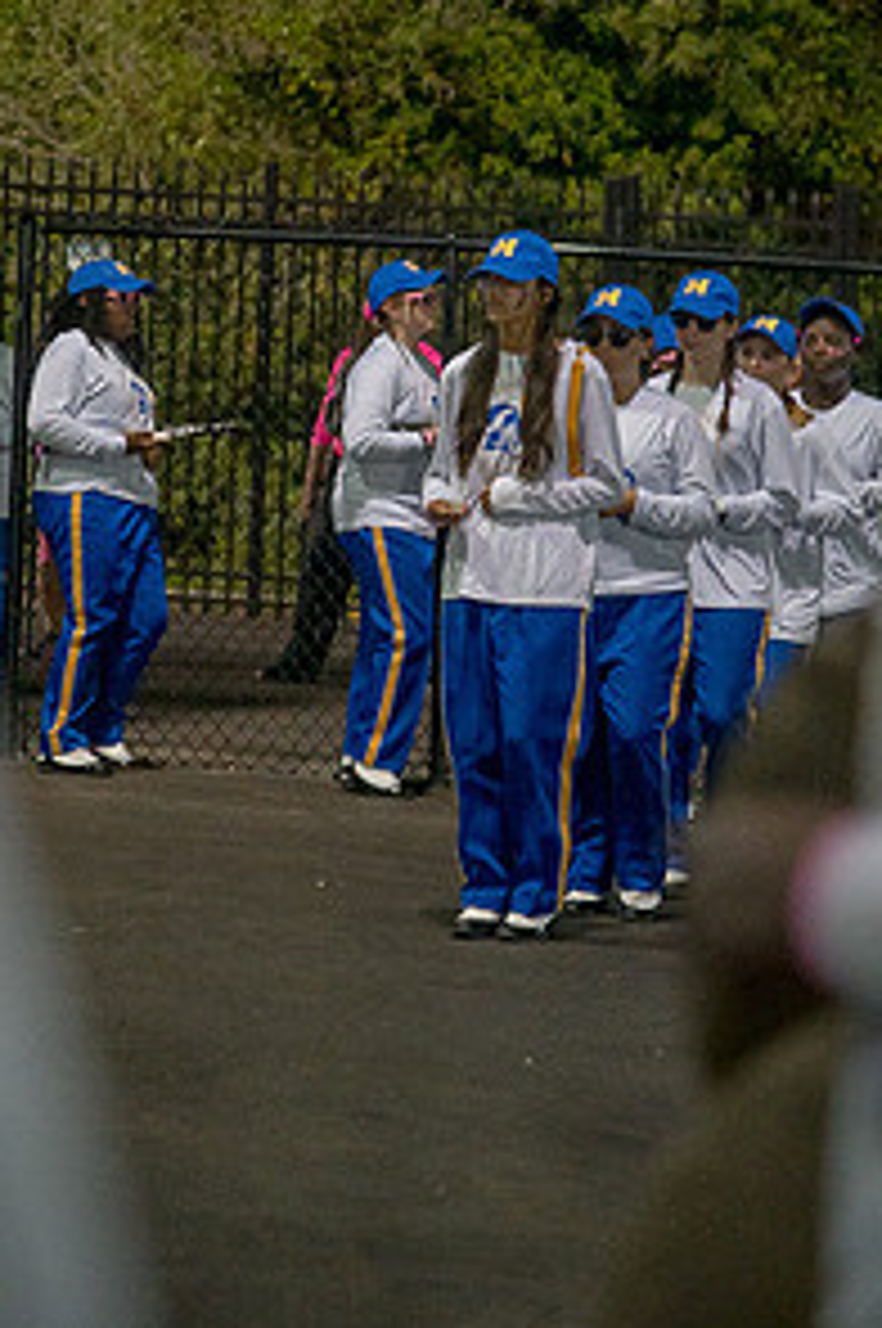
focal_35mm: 160
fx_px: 5893
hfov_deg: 8.6
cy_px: 383
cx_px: 479
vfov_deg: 12.8
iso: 4000
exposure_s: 1/200
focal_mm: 105
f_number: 4
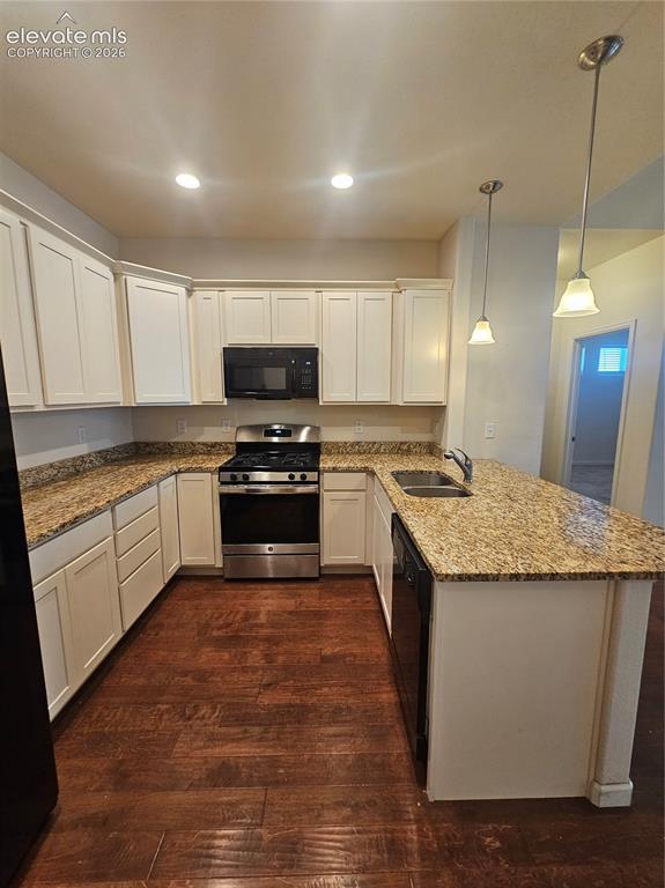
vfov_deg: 106.2
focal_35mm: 13
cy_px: 444
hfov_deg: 89.9
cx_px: 332
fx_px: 333
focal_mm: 2.2
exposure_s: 1/60
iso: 200
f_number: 2.2
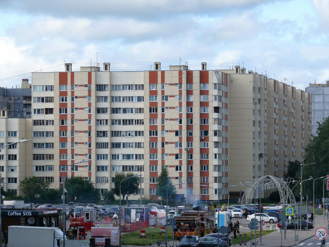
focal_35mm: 178
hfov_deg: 11.1
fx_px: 1692
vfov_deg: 8.3
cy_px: 124
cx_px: 164
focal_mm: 37.6
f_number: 5.6
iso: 100
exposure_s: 1/200
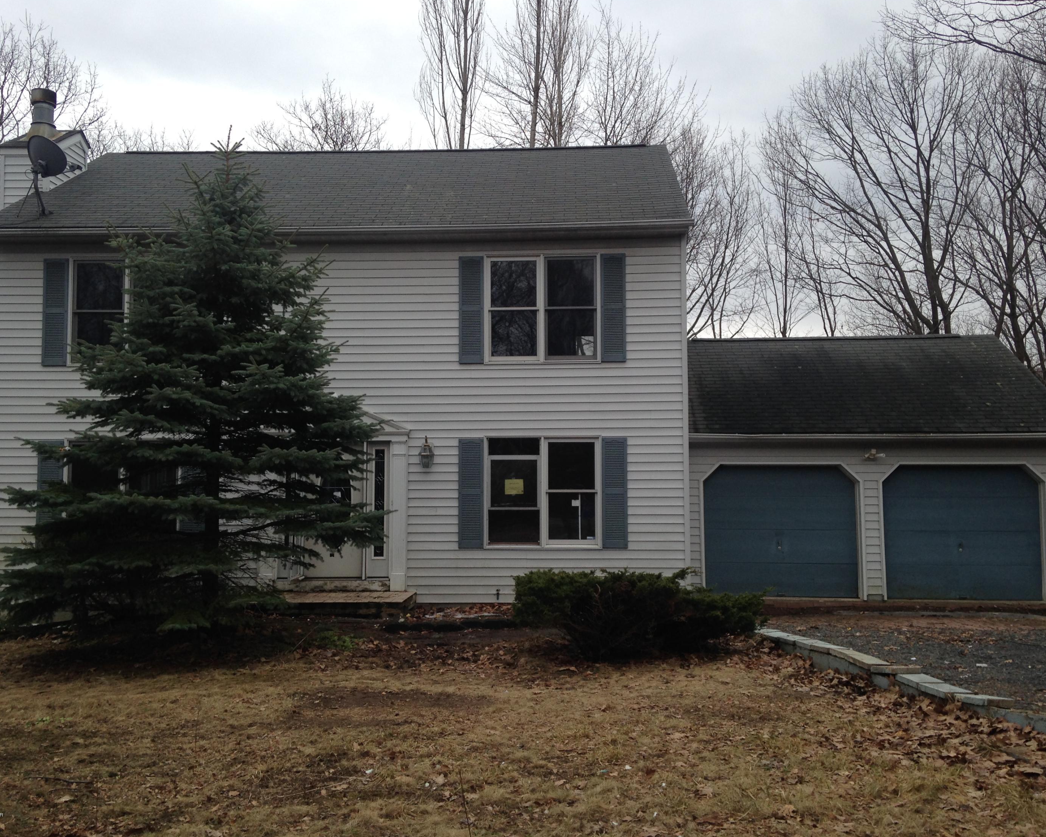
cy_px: 415
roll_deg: +0.1
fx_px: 1084
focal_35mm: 35
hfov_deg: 51.5
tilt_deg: +3.0
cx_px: 519
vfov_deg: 42.2
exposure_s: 1/589
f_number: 2.4
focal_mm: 4.12
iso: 50
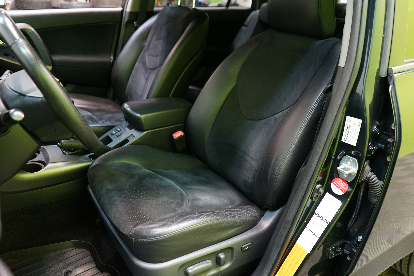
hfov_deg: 65.5
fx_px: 322
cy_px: 138
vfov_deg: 46.4
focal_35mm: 28
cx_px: 207
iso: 1600
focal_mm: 28
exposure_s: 1/30
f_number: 3.5
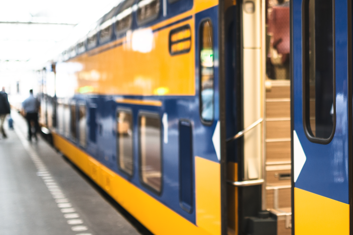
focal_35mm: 68
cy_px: 94
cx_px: 287
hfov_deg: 28.9
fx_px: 667
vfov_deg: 20.0
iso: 320
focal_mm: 35
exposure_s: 1/160
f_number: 1.4
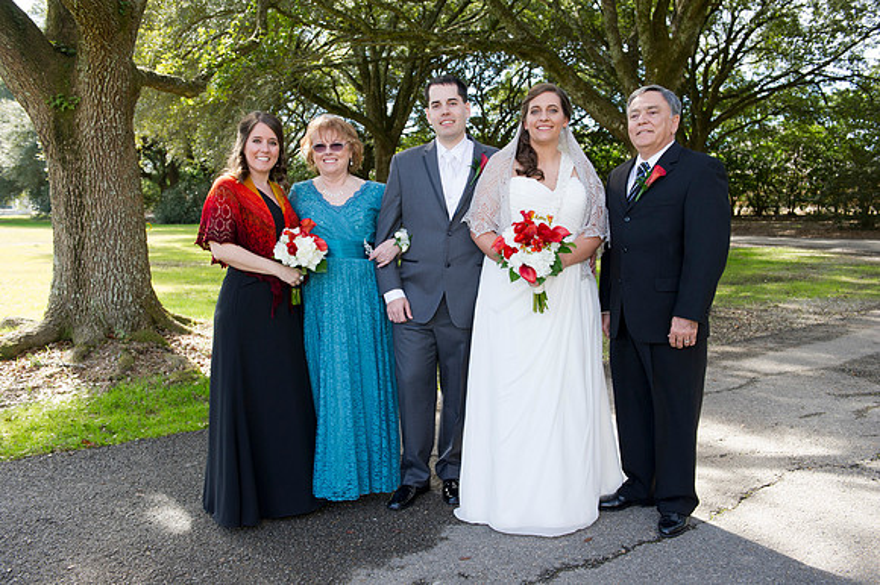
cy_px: 292
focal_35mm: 32
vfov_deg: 41.1
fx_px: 782
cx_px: 440
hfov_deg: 58.7
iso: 320
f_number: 5.6
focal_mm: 32
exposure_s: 1/100
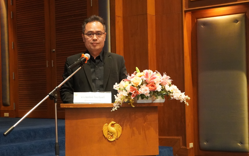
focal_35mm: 67
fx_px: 452
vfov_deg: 19.5
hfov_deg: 30.7
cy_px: 90
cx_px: 96
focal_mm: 35
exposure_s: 1/100
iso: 6400
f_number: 4.5
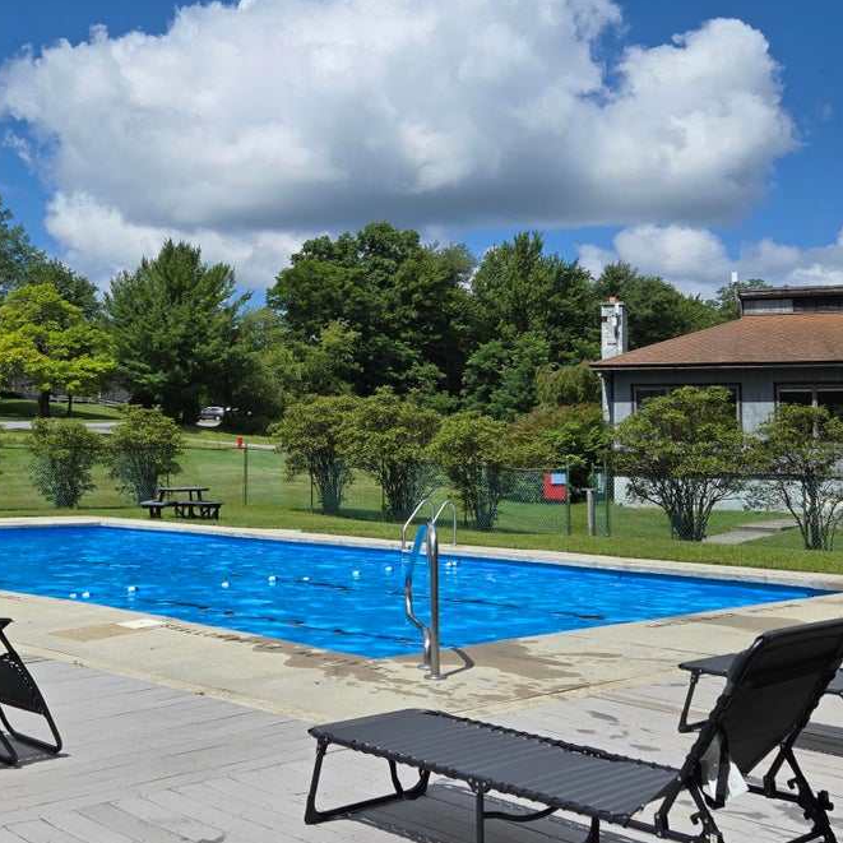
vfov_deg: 39.9
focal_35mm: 42
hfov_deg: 39.7
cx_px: 307
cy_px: 362
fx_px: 1157
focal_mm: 5.4
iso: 25
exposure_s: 1/3309
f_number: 1.8
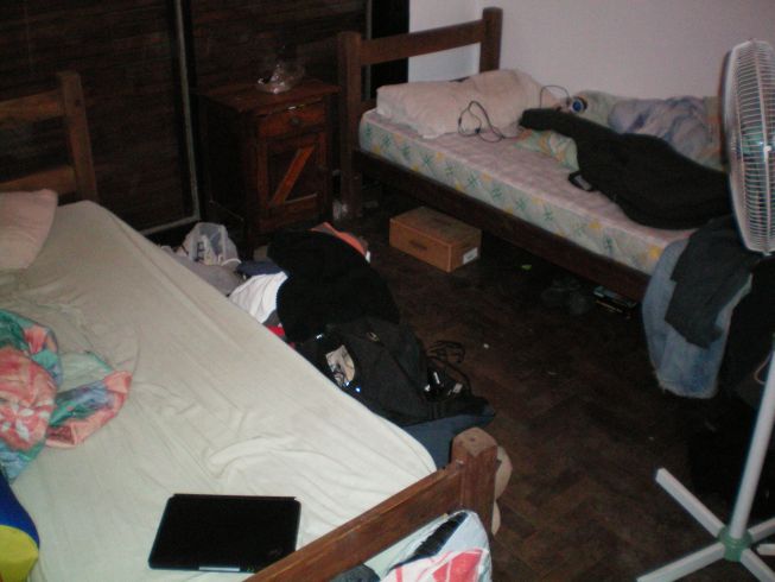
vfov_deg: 37.7
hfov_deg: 49.0
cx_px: 388
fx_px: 851
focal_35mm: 38
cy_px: 291
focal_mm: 6.3
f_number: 3.1
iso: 400
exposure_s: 1/60
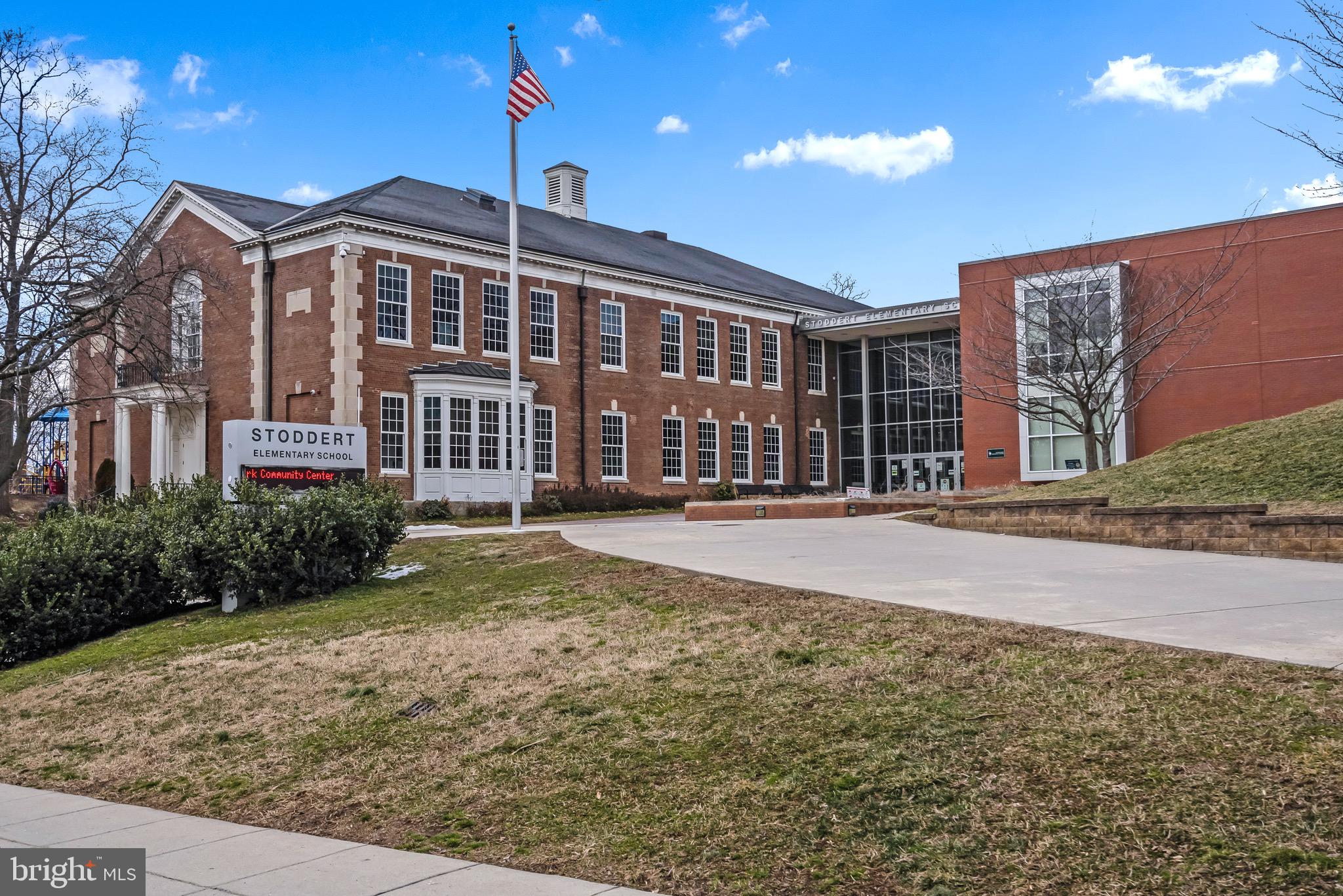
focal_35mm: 35
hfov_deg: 54.4
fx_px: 1306
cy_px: 448
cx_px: 672
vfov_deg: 37.9
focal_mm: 35
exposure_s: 1/800
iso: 320
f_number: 8
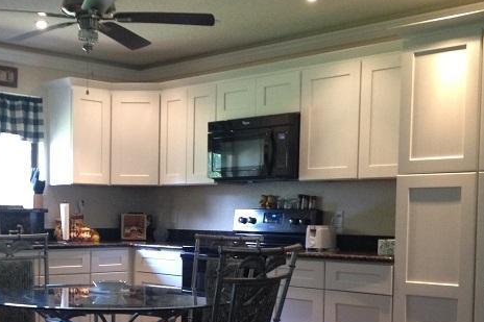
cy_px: 256
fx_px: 860
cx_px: 132
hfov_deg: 31.0
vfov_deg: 21.0
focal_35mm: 64
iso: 200
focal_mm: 4.28
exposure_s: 1/20
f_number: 2.4
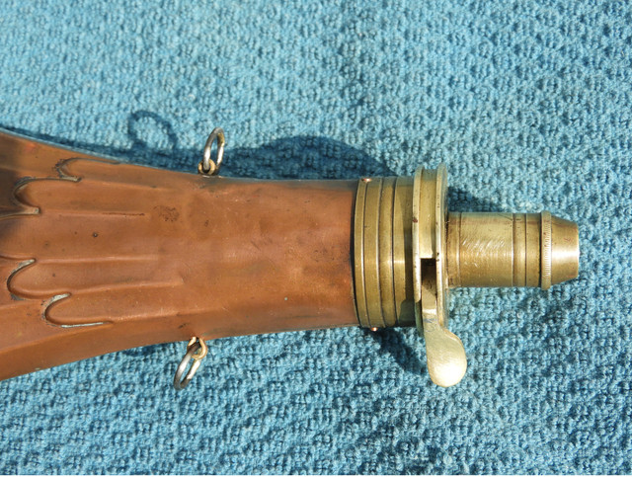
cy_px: 238
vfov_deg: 24.5
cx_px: 316
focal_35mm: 60
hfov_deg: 32.1
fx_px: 1098
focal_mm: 10.7
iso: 100
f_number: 4.2
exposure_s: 1/400
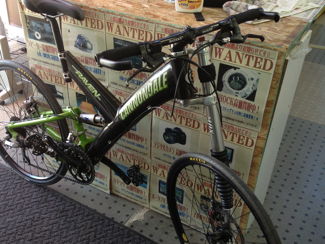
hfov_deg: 39.6
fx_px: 451
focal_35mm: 48
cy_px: 156
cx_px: 141
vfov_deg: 30.1
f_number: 2.4
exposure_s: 1/40
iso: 64
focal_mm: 4.28
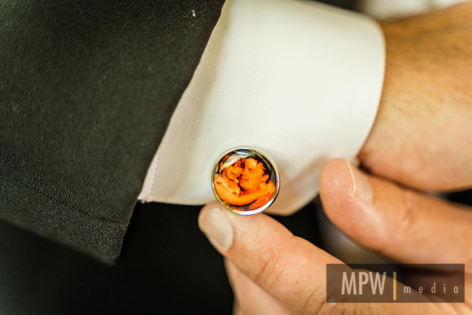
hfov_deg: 27.0
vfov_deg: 18.2
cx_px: 236
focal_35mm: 75
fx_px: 984
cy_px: 158
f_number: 2.8
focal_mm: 75
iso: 2000
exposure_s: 1/125
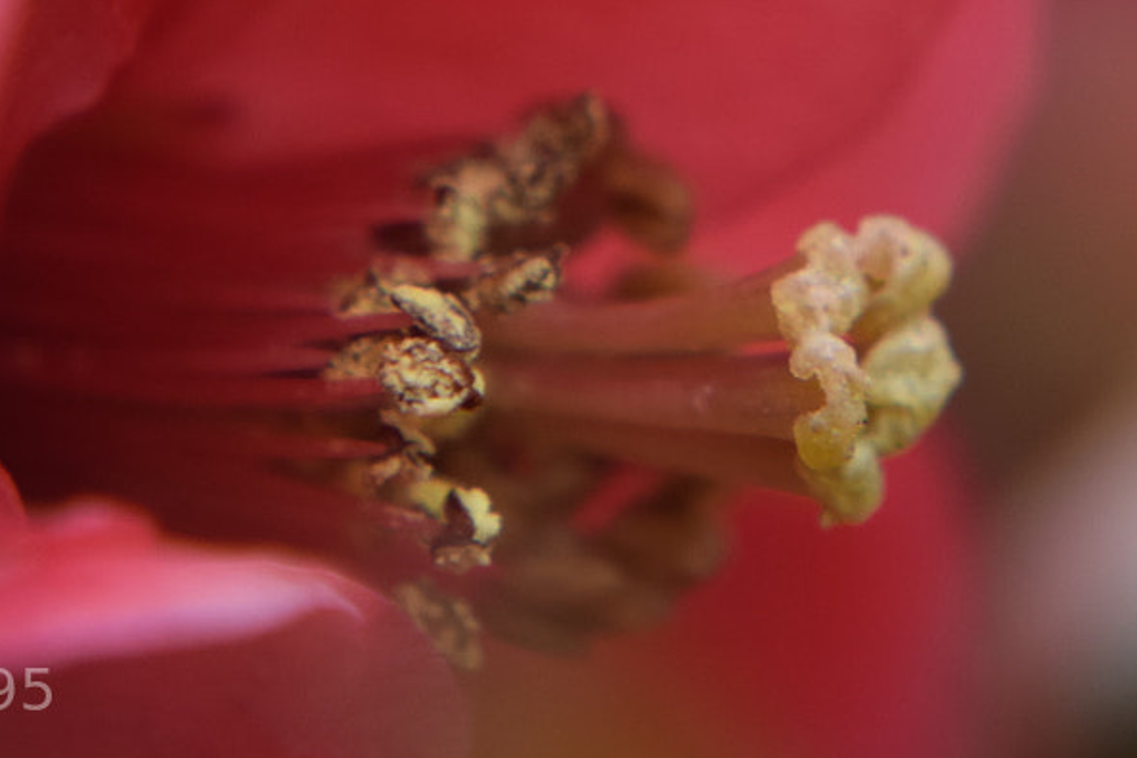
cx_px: 584
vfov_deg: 6.1
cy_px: -180
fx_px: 7022
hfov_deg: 9.3
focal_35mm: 222
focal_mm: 55
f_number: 7.1
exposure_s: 1/200
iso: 400
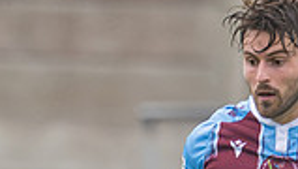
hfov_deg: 0.7
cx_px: 552
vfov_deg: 0.4
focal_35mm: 3252
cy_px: 195
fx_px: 25735
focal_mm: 300
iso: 640
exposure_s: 1/1250
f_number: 2.8
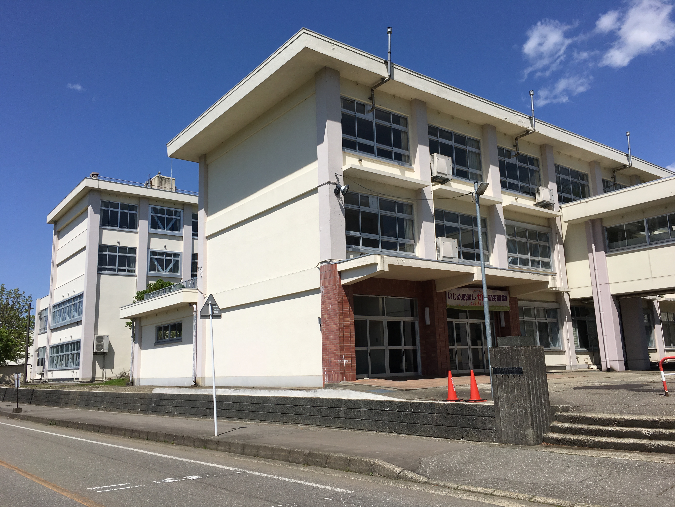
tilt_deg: +10.1
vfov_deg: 48.2
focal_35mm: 29
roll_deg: +1.2
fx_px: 565
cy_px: 254
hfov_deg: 61.7
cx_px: 338
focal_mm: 4.15
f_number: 2.2
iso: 25
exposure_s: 1/3205
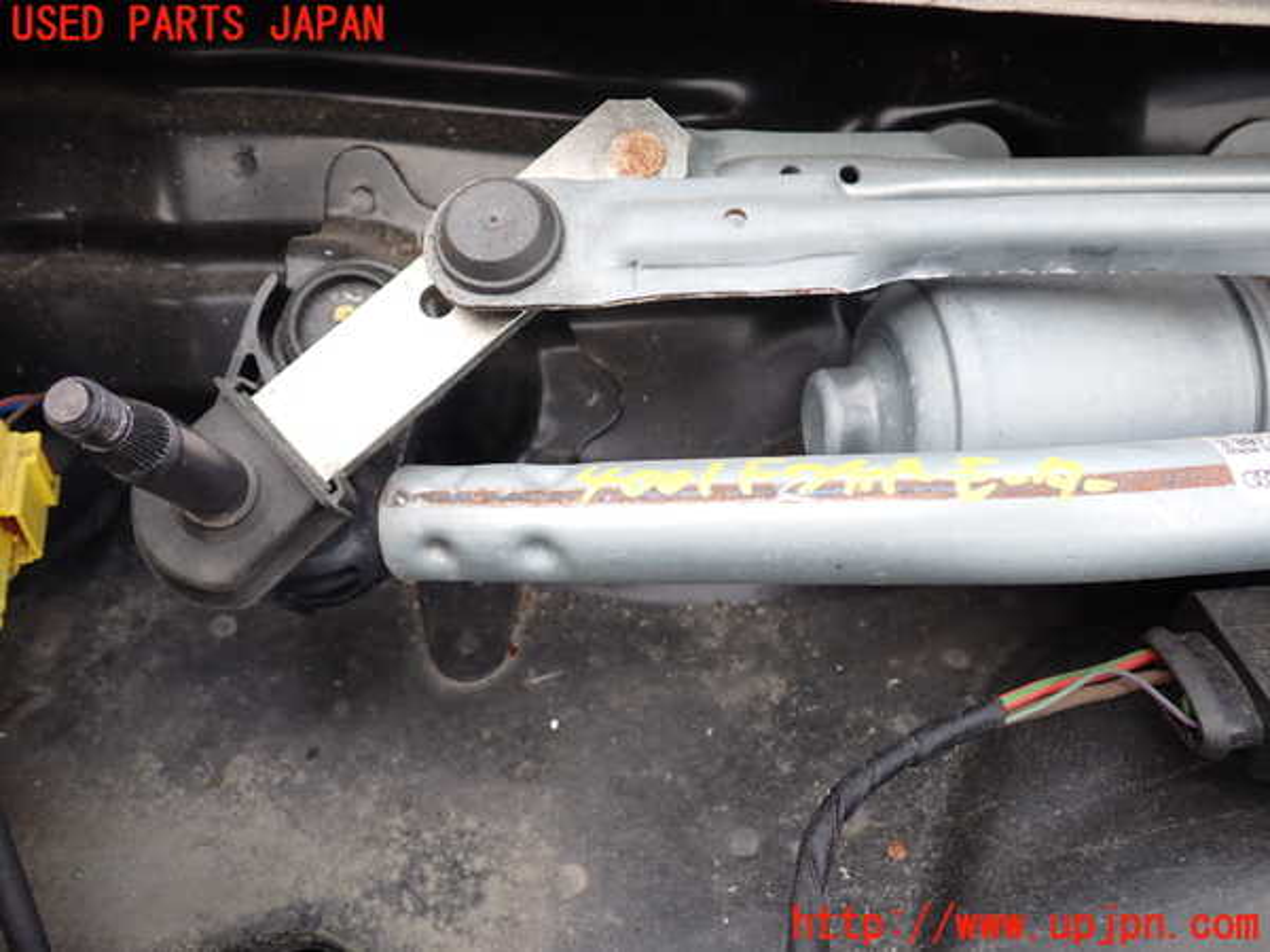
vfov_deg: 46.8
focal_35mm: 30
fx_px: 1101
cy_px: 476
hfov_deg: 60.0
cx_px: 635
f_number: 2.3
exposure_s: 1/125
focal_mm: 5.4
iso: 125
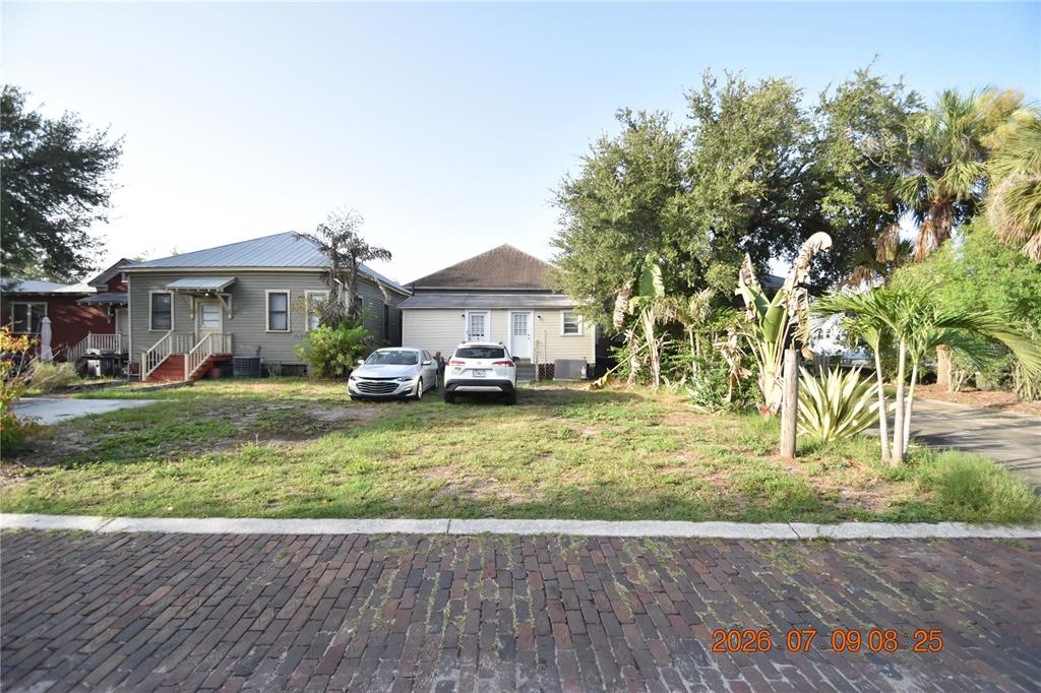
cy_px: 346
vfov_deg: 77.3
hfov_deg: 100.4
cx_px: 520
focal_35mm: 15
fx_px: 434
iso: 800
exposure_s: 1/2000
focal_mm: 10
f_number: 3.5
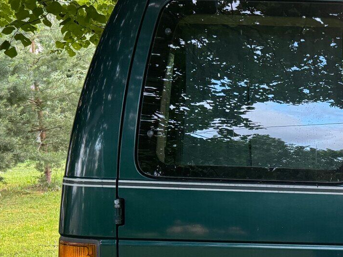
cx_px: 358
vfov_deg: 21.6
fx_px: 654
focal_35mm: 66
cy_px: 245
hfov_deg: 27.4
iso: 400
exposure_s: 1/60
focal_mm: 6.76
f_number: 1.78
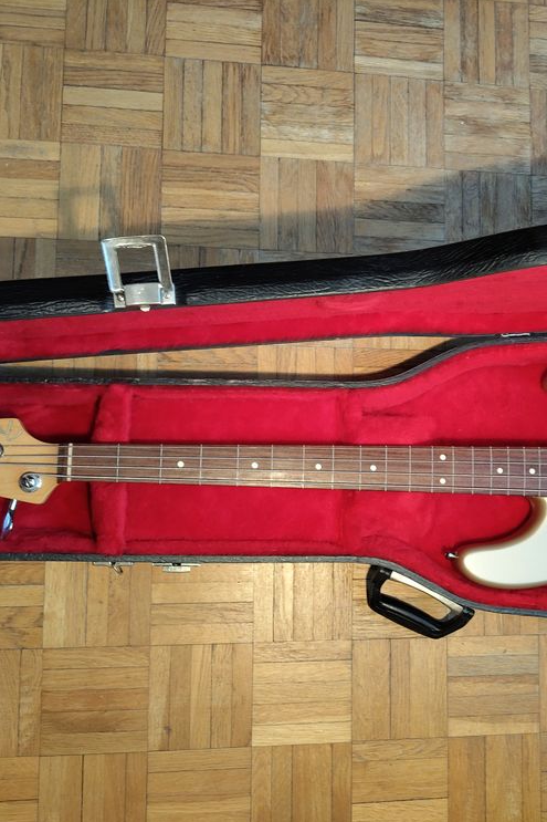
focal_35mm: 35
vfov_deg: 54.4
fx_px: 798
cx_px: 357
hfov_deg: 37.5
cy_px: 410
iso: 410
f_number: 1.8
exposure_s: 1/20
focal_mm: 4.15
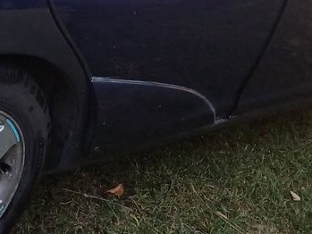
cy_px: -145
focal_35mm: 86
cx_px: 46
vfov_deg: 15.5
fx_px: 775
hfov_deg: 22.3
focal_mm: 4.65
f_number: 1.8
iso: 250
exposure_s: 1/50
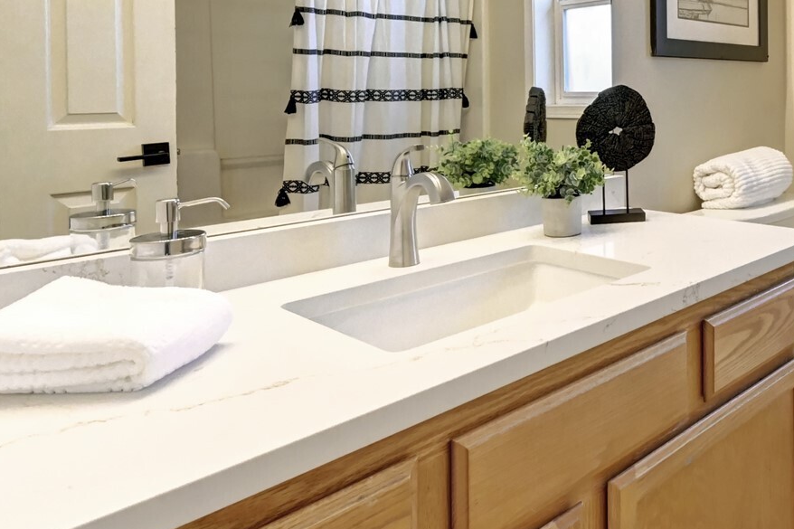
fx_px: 639
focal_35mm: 29
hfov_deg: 57.0
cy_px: 106
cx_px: 677
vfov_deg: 42.9
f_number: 11
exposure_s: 1/20
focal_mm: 10
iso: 3200
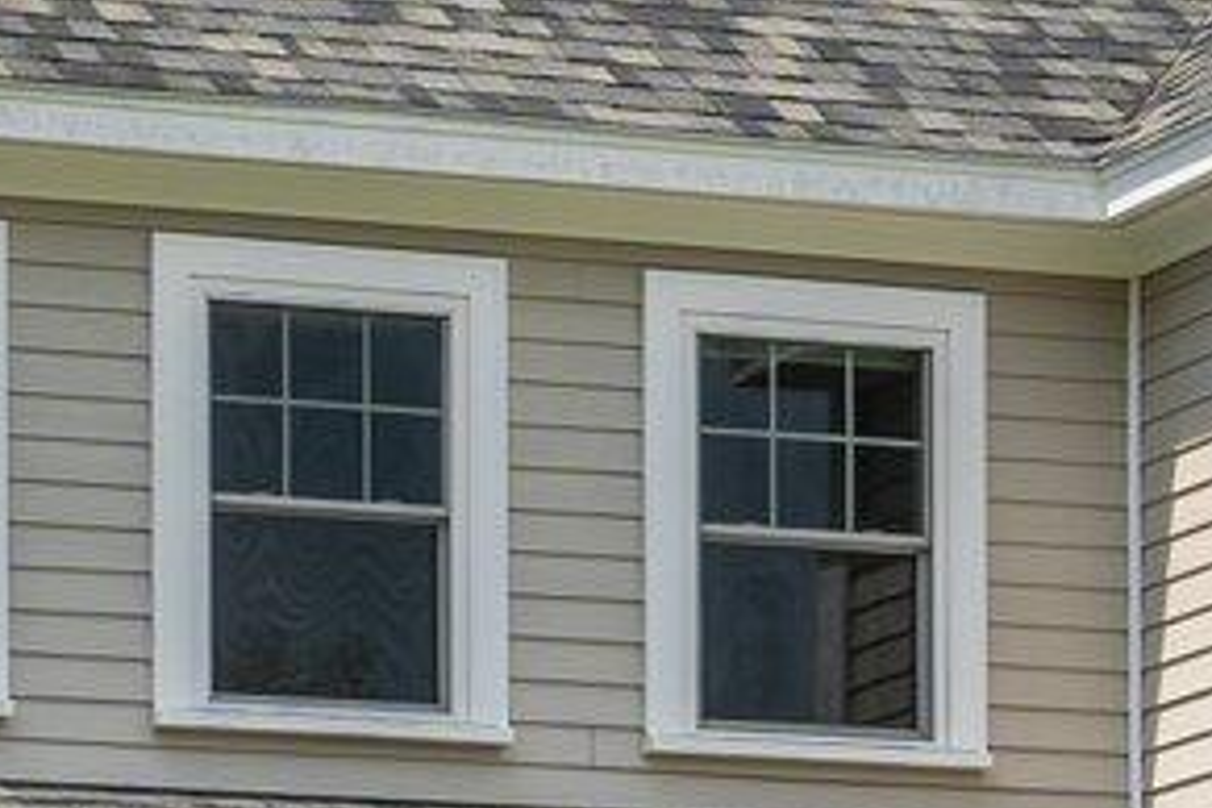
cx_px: -571
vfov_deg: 6.5
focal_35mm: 204
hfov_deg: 9.8
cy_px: 1814
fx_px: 6867
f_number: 9
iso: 50
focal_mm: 29
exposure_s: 1/160
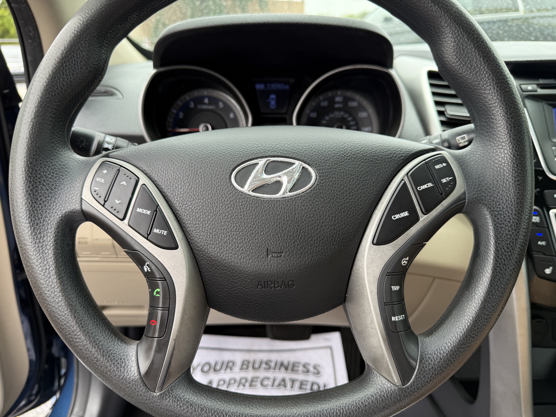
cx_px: 278
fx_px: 385
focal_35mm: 24
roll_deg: +1.0
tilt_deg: -20.5
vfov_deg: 56.8
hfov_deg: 71.6
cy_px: 208
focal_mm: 6.76
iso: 100
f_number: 1.78
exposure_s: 1/555
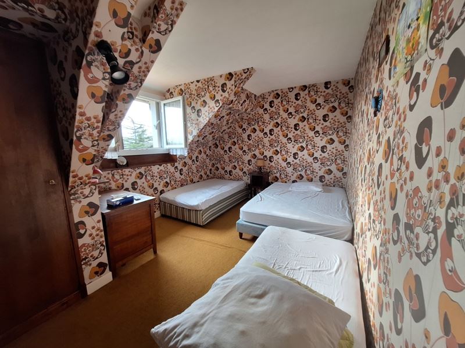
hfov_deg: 106.2
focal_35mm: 13
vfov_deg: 89.9
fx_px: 175
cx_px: 232
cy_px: 174
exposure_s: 1/50
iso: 80
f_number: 2.2
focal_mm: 1.74
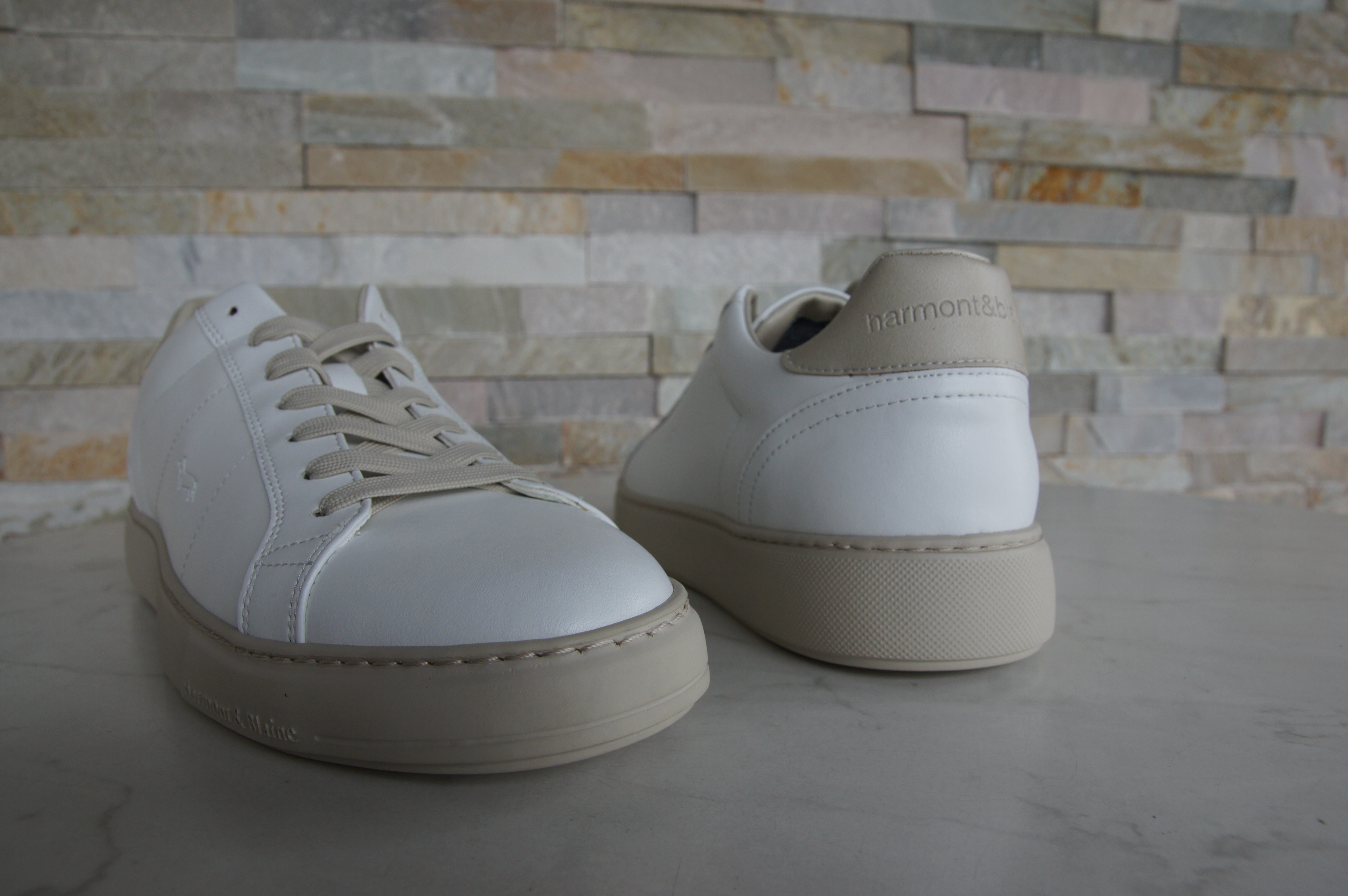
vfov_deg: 50.4
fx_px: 954
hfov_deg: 70.5
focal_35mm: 26
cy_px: 448
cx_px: 674
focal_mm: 17
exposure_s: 1/60
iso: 200
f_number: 7.1
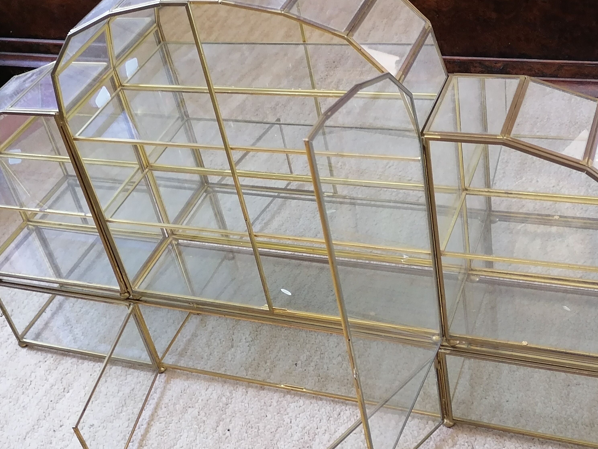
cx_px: 299
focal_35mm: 51
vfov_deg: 28.6
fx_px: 881
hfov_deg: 37.5
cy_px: 242
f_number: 1.8
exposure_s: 1/25
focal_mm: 5.4
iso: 400
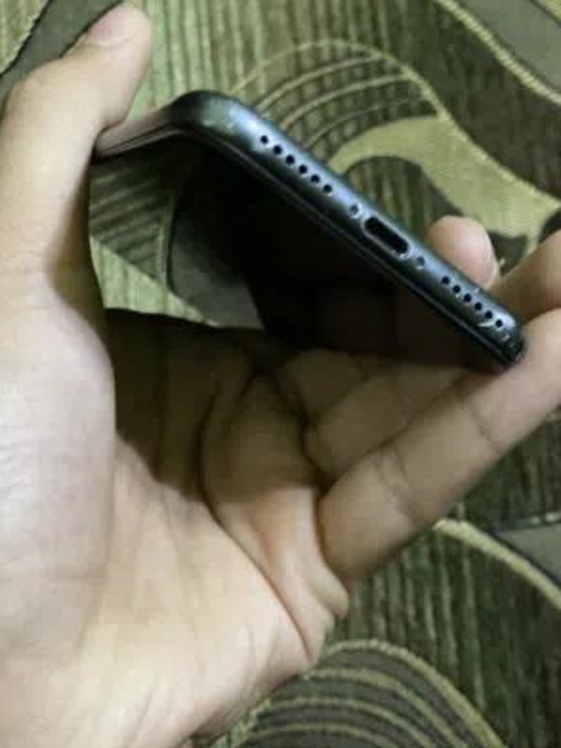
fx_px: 1145
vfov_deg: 36.2
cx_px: 282
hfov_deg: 27.5
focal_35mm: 53
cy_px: 380
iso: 500
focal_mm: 6
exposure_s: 1/14
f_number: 2
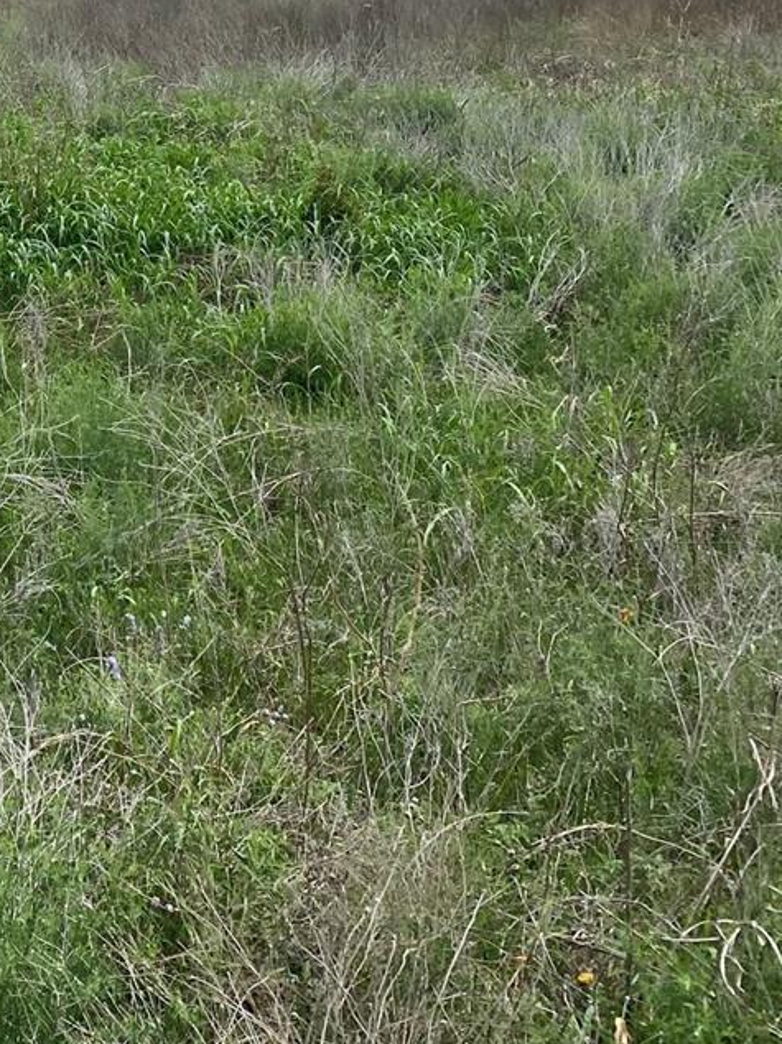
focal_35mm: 63
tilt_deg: -5.3
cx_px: -153
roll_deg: +1.2
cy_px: 21
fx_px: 1899
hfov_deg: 21.6
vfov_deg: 28.9
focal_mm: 4.25
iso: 32
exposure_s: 1/5495
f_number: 1.8
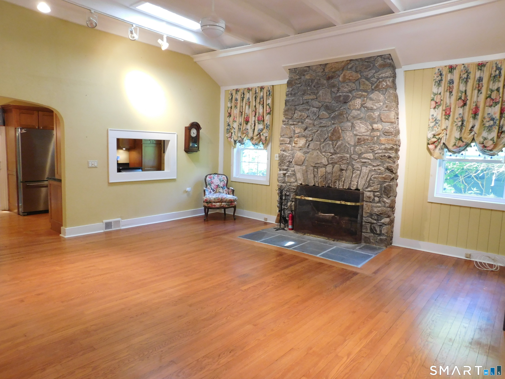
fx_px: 350
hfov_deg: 71.6
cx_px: 252
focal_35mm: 24
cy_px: 190
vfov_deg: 56.8
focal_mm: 4.1
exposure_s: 1/30
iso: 250
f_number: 3
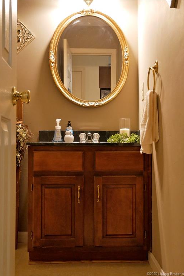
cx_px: 100
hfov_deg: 29.2
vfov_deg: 42.7
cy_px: 138
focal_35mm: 46
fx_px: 353
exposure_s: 1/60
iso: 2000
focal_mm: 22
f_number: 4.2
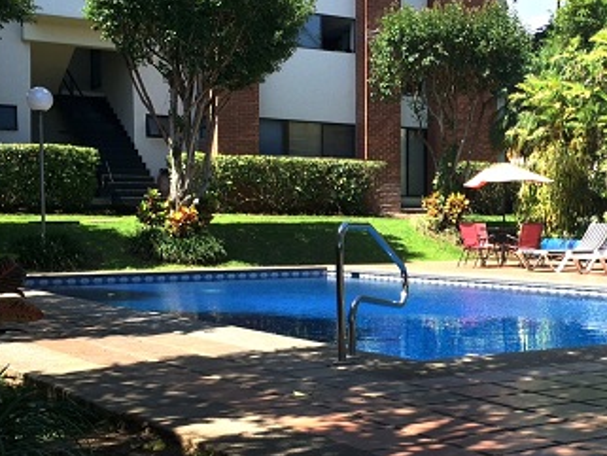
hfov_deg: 31.0
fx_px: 1070
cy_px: 267
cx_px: 472
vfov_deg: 24.0
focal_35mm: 61
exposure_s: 1/805
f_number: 2.2
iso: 32
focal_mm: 4.12
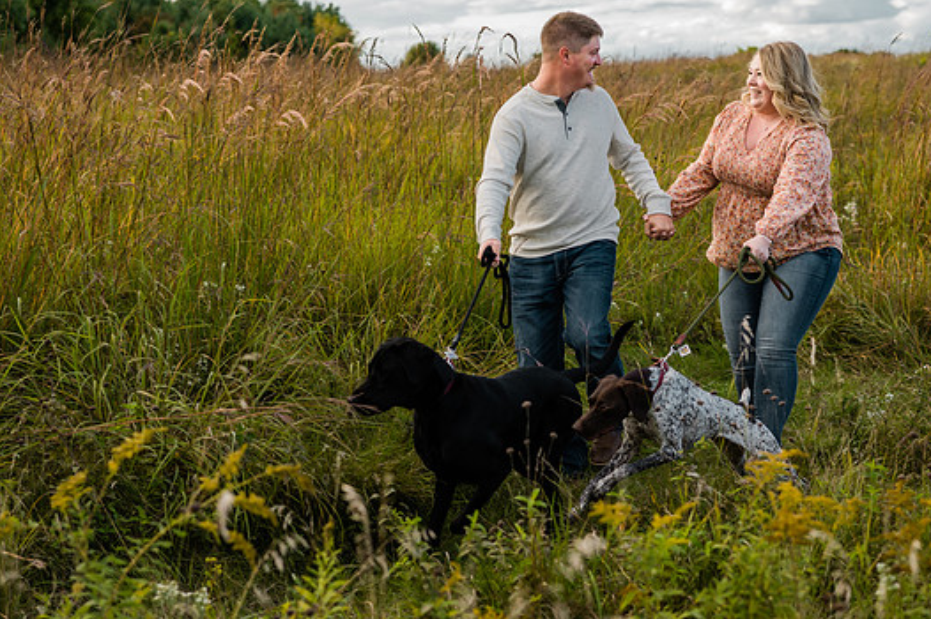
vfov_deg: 21.2
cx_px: 476
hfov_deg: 31.4
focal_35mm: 64
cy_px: 311
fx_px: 1654
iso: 250
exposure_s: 1/400
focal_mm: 58
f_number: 3.5
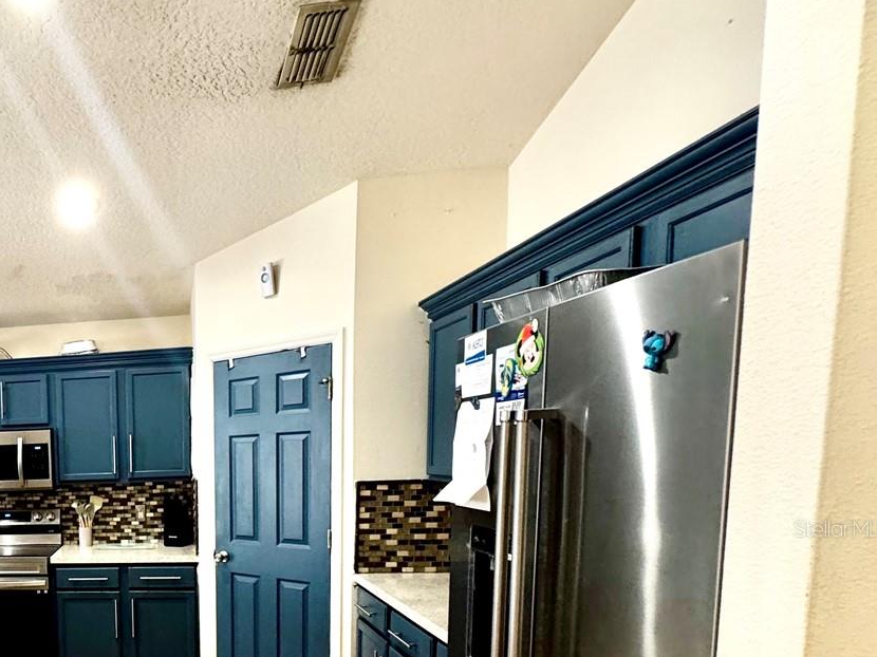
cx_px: 49
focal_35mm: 27
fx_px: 684
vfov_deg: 48.4
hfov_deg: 54.5
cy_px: 528
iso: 250
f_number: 2.2
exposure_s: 1/60
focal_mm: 2.22
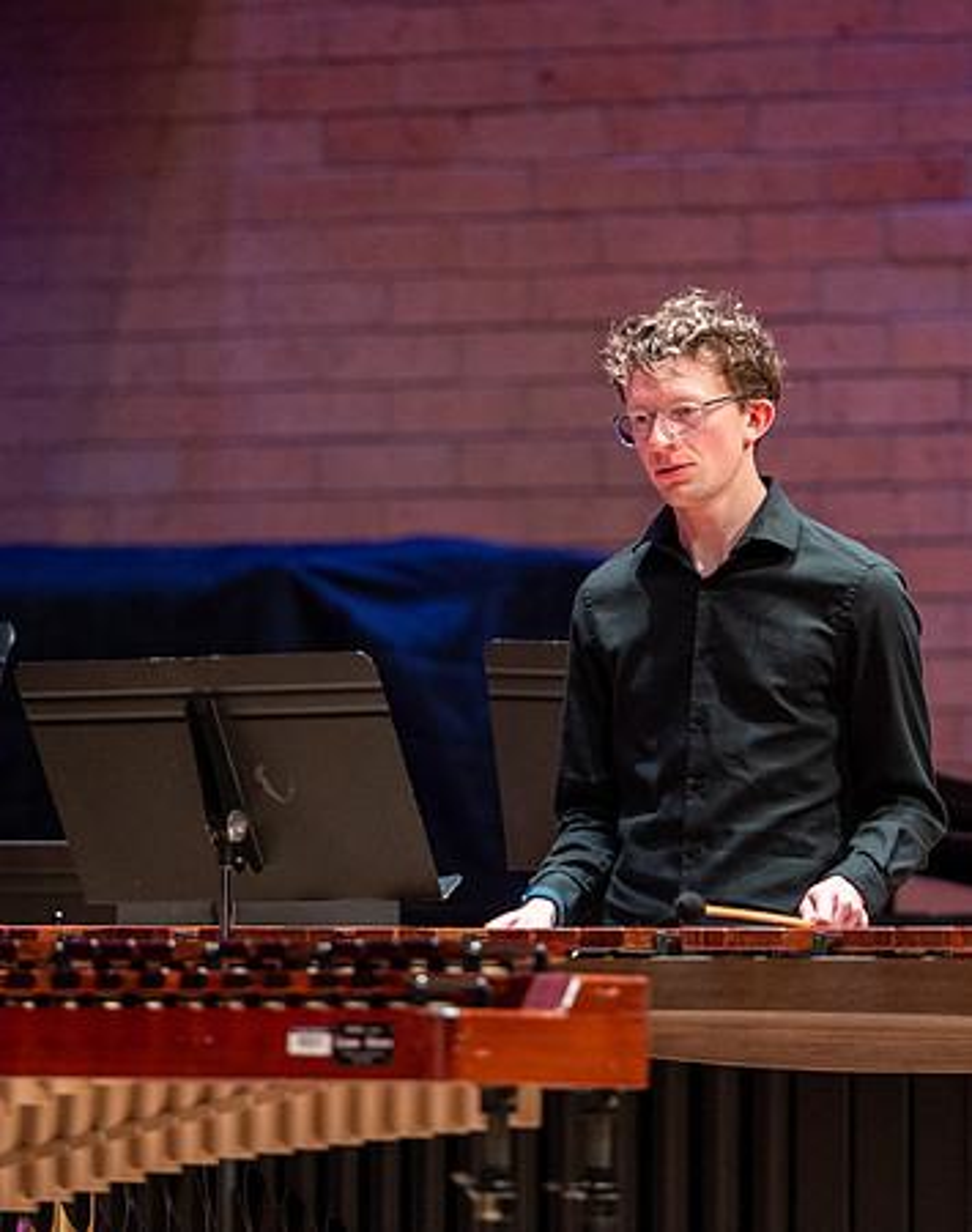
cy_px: 557
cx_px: 601
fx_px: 11747
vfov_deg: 6.0
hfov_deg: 4.7
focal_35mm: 324
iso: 3200
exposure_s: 1/320
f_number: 2.8
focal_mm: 200
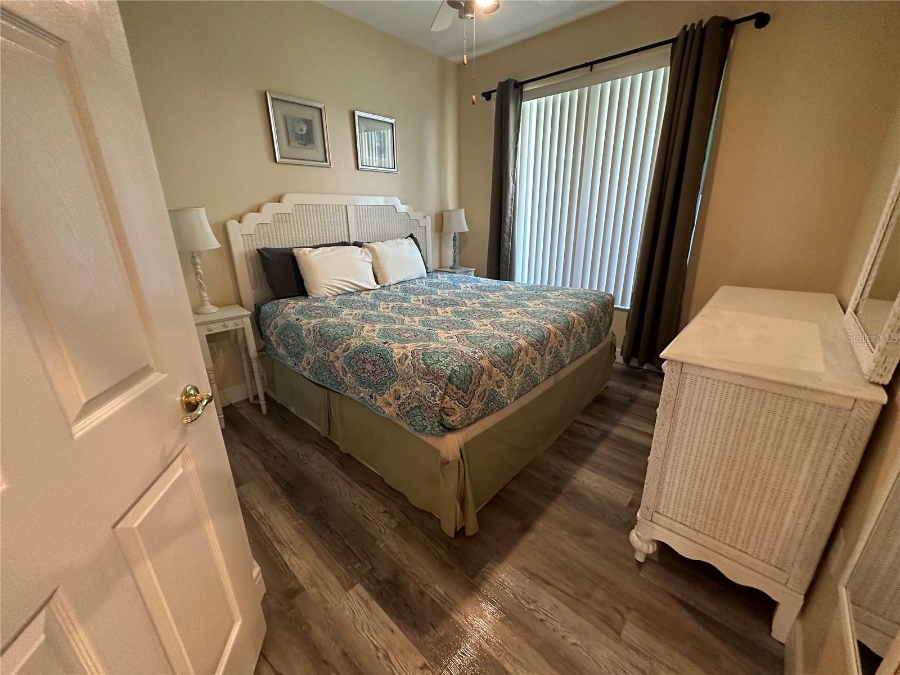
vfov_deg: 85.7
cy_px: 338
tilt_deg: -20.2
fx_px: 364
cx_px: 450
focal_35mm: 14
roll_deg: +0.8
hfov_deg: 102.1
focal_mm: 2.22
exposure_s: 1/60
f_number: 2.2
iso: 640
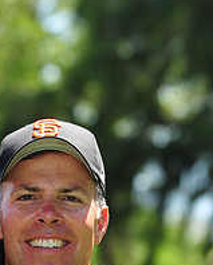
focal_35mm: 425
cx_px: -19
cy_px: 320
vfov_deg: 4.5
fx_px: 3341
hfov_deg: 3.6
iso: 200
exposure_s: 1/250
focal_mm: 155
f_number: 6.3
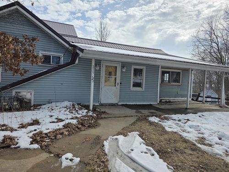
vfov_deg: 58.9
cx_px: 114
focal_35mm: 23
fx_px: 152
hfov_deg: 73.9
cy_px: 86
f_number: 1.7
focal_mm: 6.3
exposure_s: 1/7944
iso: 50
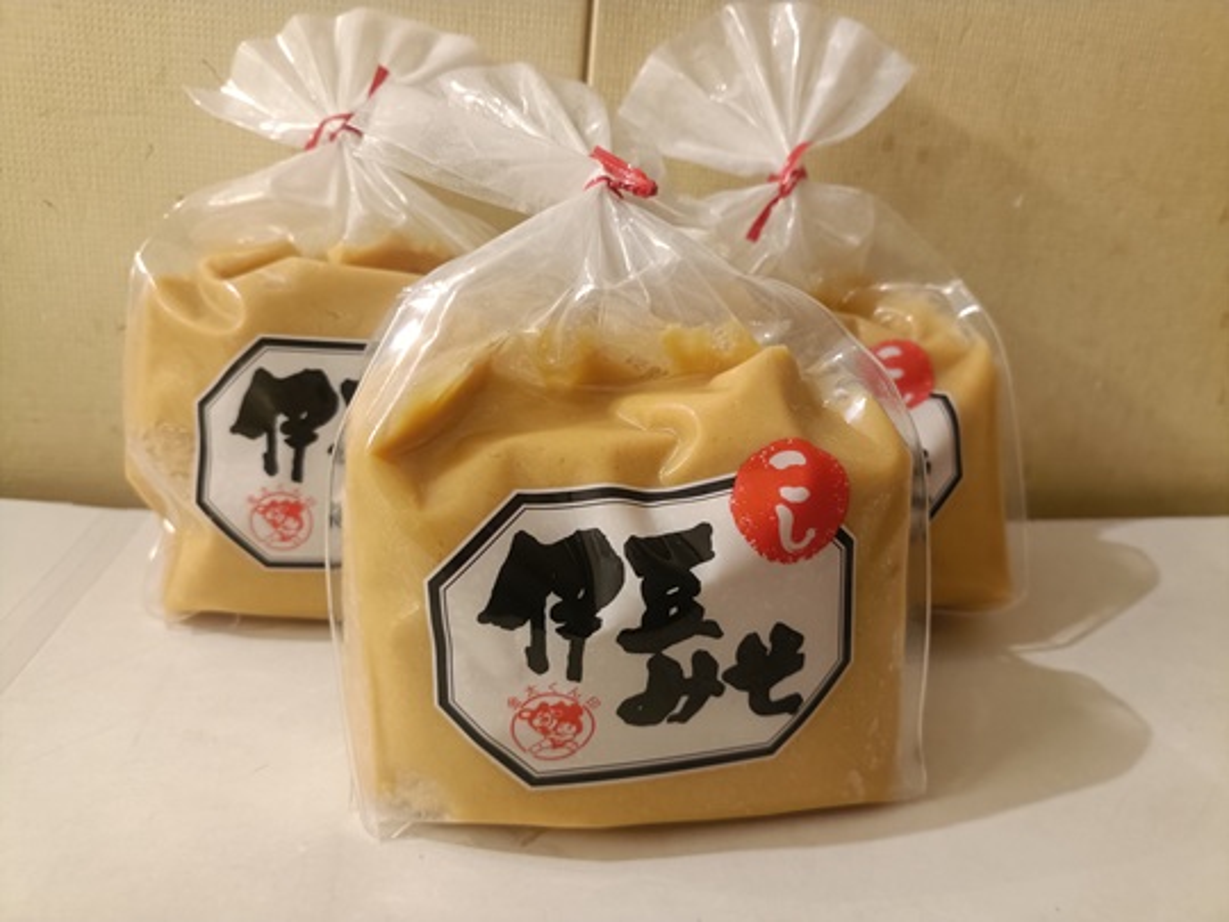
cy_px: 461
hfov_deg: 69.4
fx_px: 888
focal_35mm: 25
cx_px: 614
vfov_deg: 54.9
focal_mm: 4.7
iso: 1250
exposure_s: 1/25
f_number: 1.7
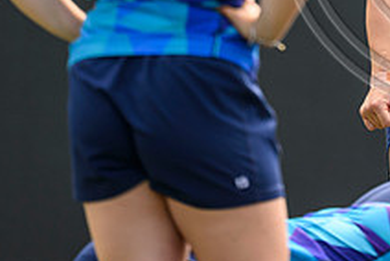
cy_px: -78
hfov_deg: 1.3
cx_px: 469
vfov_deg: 0.9
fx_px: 16609
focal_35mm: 1531
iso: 500
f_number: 4
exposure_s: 1/800
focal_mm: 560
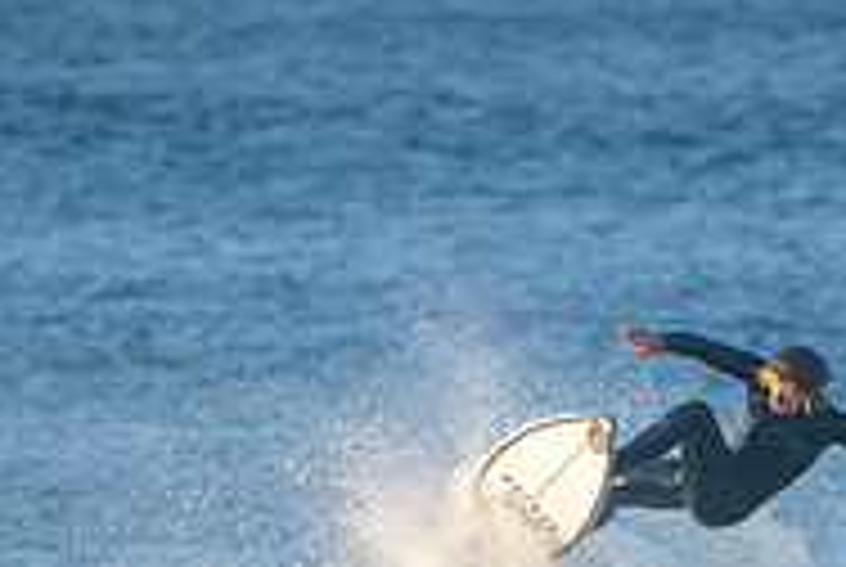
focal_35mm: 1540
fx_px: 36247
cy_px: 713
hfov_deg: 1.3
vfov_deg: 0.9
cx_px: 572
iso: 900
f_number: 5.6
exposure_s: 1/2000
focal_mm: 500
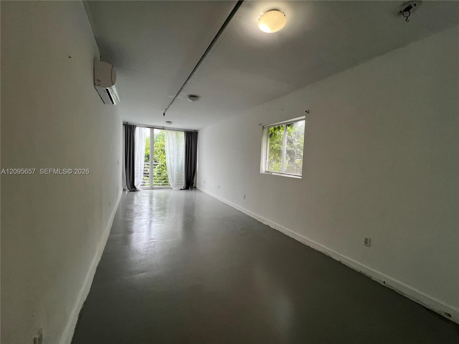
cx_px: 230
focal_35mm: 13
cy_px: 172
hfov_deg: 106.2
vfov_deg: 89.9
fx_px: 172
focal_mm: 1.57
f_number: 1.8
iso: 125
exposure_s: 1/120
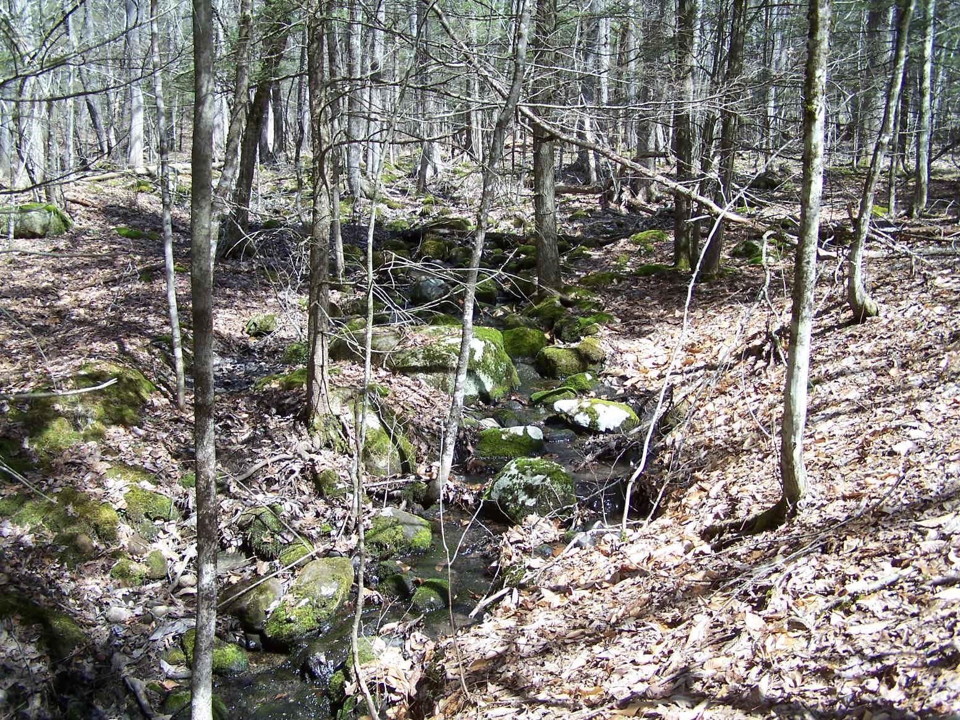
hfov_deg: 49.0
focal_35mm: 38
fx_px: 1054
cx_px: 480
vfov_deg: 37.7
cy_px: 360
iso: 80
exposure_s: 1/250
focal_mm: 6.3
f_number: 2.8
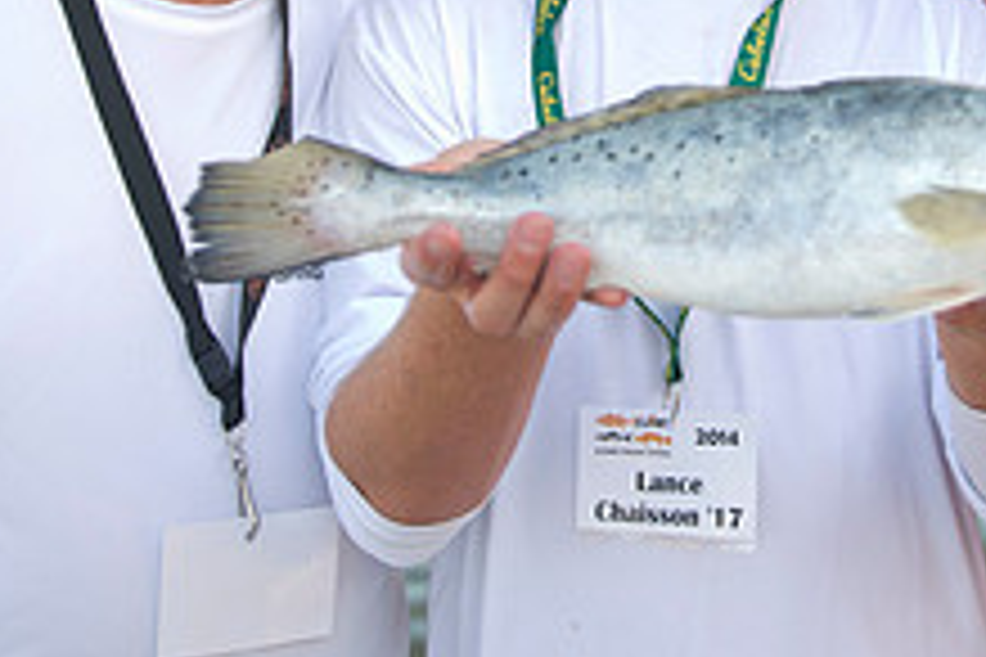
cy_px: -54
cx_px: 815
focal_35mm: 74
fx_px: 2027
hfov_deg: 26.7
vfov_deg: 17.8
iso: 125
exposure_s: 1/200
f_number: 2.8
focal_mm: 28
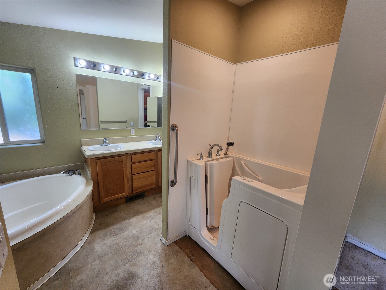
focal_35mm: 13
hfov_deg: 106.2
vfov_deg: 89.9
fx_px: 145
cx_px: 193
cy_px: 145
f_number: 2.2
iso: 125
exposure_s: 1/60
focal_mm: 2.2
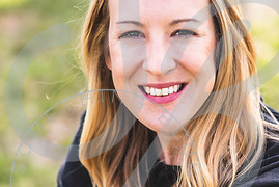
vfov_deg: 9.7
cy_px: 107
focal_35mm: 142
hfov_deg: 14.4
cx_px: 154
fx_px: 1102
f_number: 2.8
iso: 100
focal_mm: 85
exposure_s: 1/400
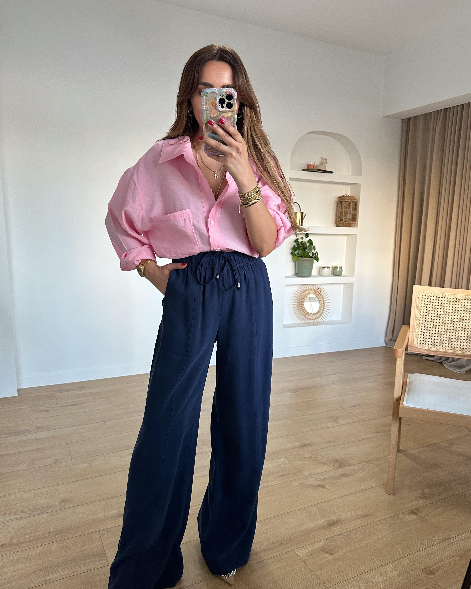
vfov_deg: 66.0
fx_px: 453
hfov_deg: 54.9
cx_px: 243
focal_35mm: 26
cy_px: 309
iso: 200
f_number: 1.78
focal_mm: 6.86
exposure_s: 1/100
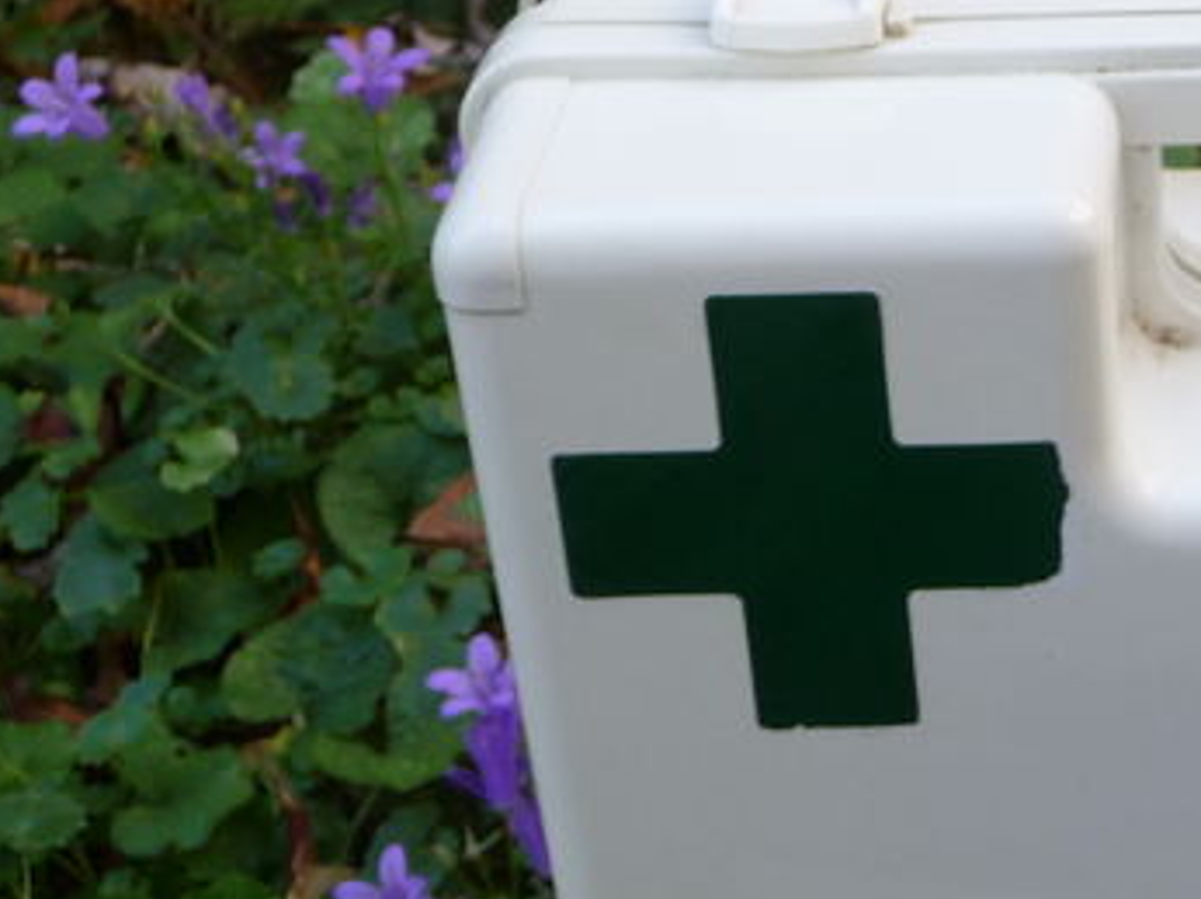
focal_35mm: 81
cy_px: 517
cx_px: 1444
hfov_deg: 22.3
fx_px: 2808
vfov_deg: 18.2
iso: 100
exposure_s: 1/60
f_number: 3.3
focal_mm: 4.7
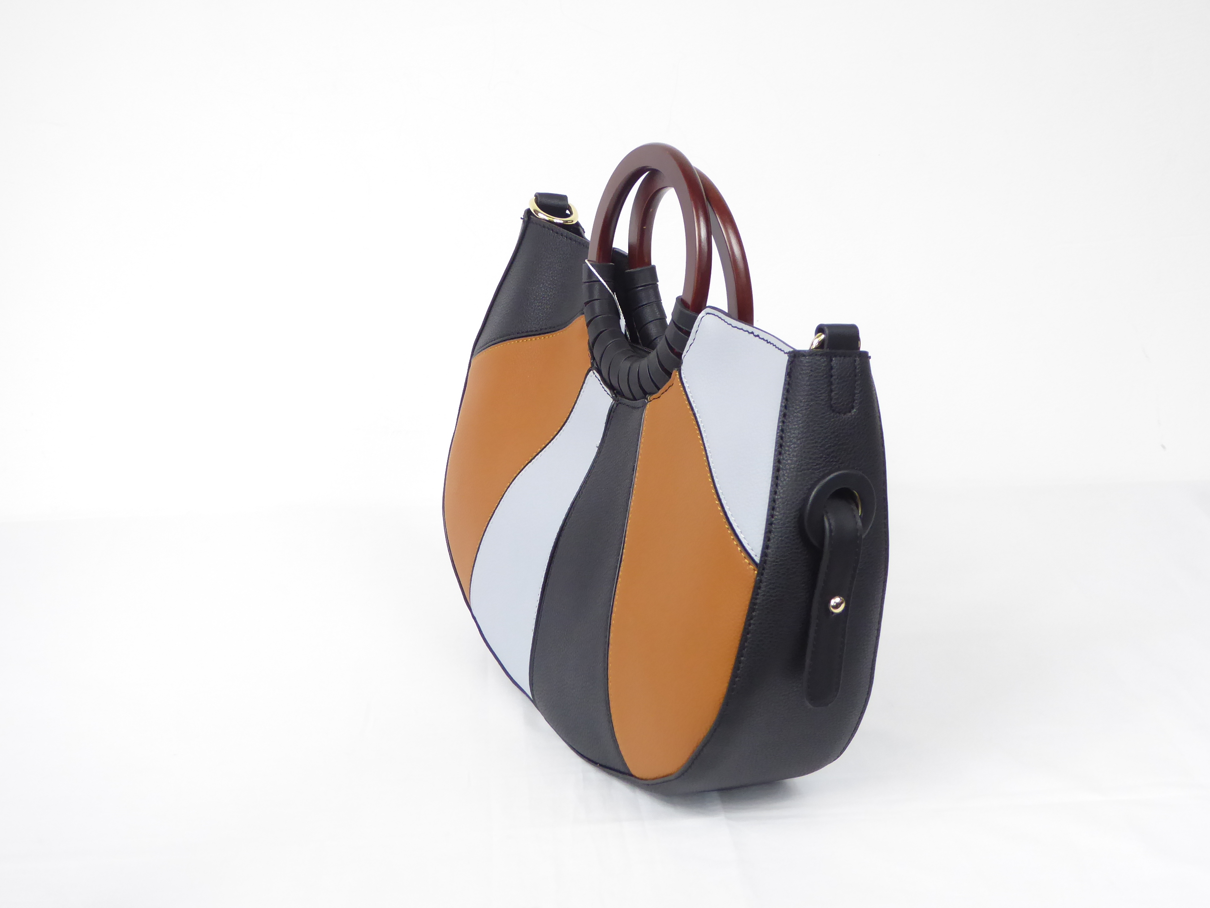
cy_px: 454
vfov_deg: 27.5
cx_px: 605
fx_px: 1853
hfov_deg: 36.2
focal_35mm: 53
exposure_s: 1/60
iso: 400
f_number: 4.1
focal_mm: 9
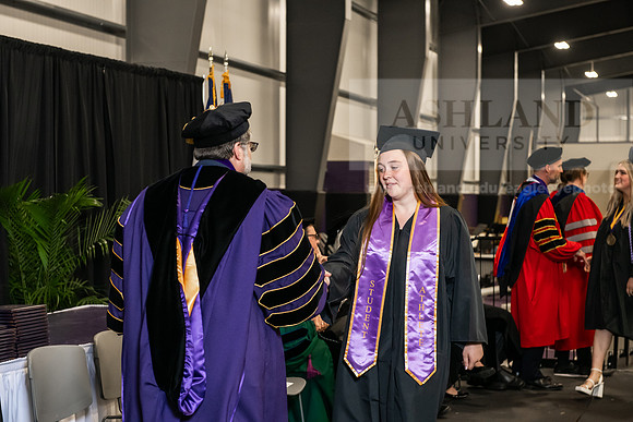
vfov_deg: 19.5
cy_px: 211
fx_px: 1231
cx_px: 316
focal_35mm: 70
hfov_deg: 28.8
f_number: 5
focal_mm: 70
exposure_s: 1/200
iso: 2500
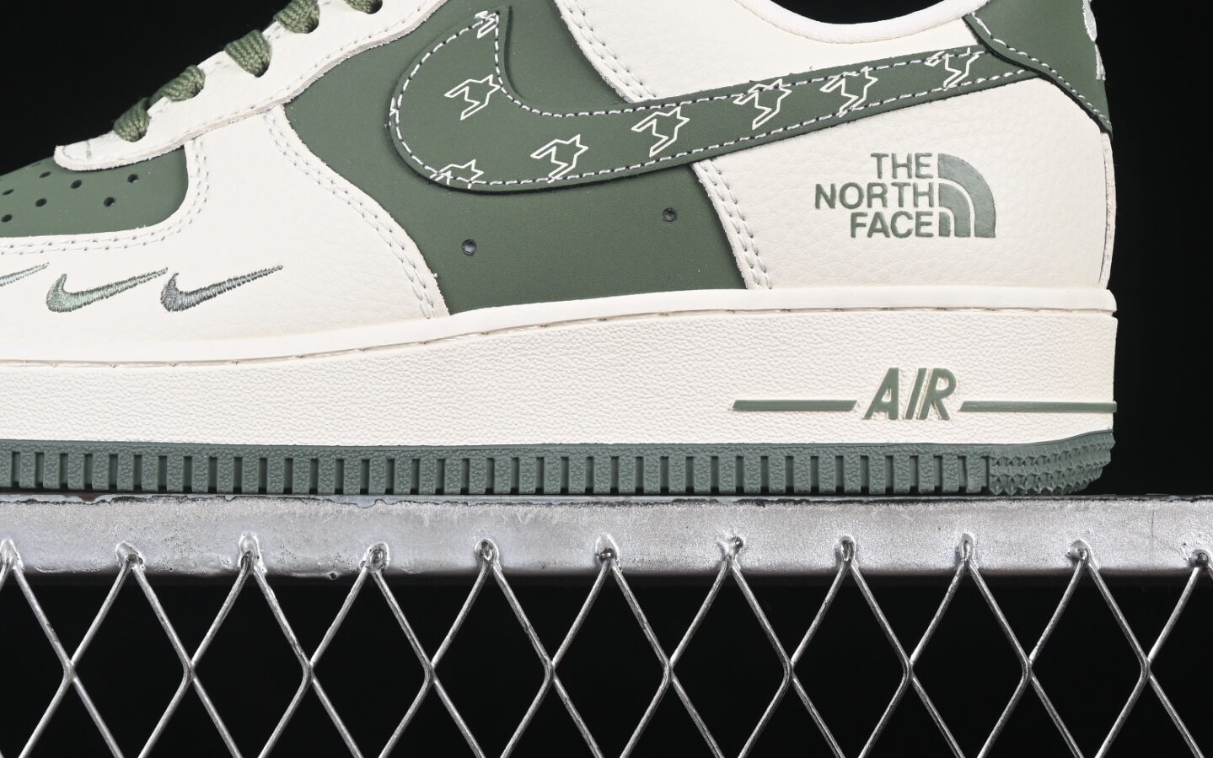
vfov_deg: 9.6
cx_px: 418
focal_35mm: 136
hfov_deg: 15.3
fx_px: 4495
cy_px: 44
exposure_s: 1/60
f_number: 7.1
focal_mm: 50
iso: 160
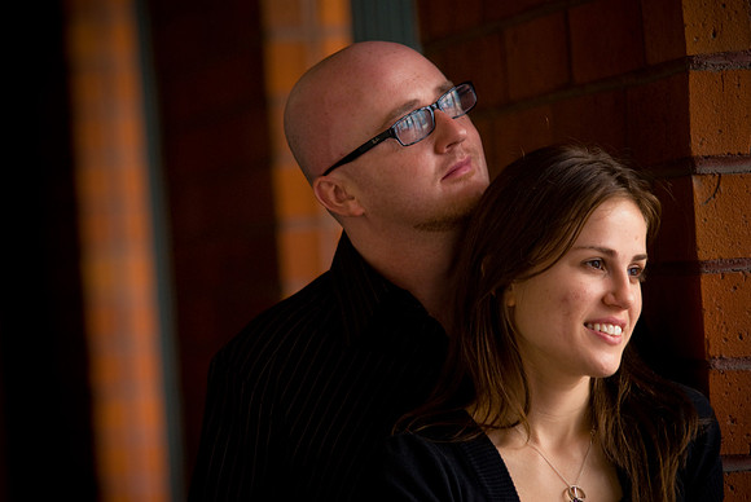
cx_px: 376
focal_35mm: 218
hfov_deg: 9.5
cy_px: 251
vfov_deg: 6.3
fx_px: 4542
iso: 400
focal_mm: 145
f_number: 2.8
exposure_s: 1/160
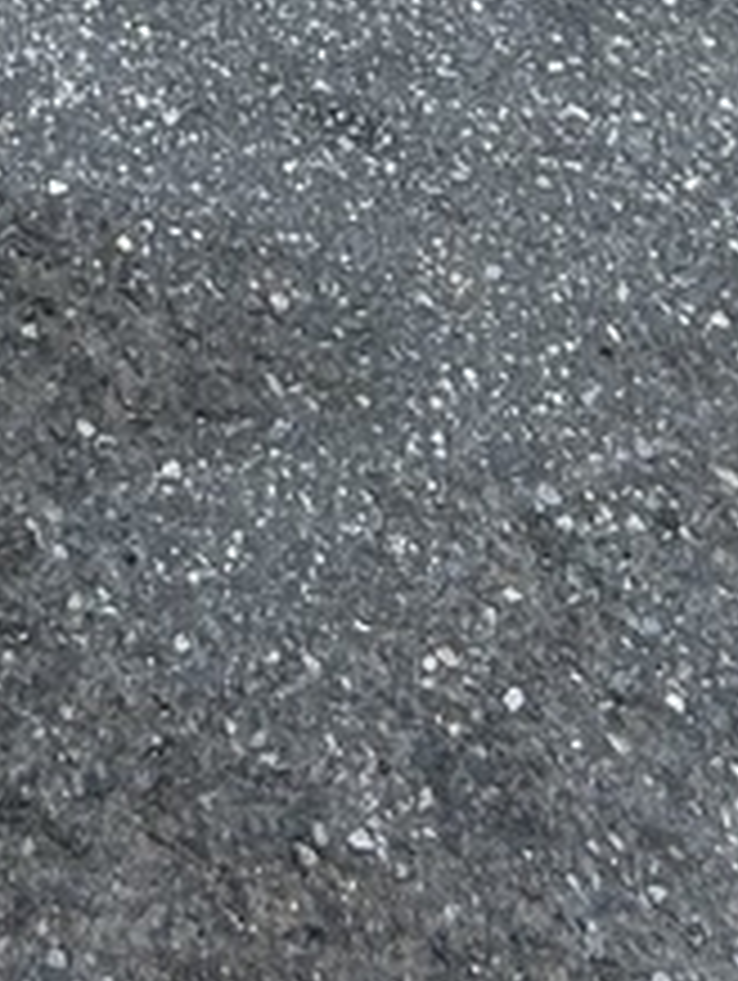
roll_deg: -4.0
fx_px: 4057
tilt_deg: -21.1
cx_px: -122
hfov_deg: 10.2
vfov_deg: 11.3
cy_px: -1413
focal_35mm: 143
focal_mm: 5.7
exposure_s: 1/1009
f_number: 1.5
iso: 50
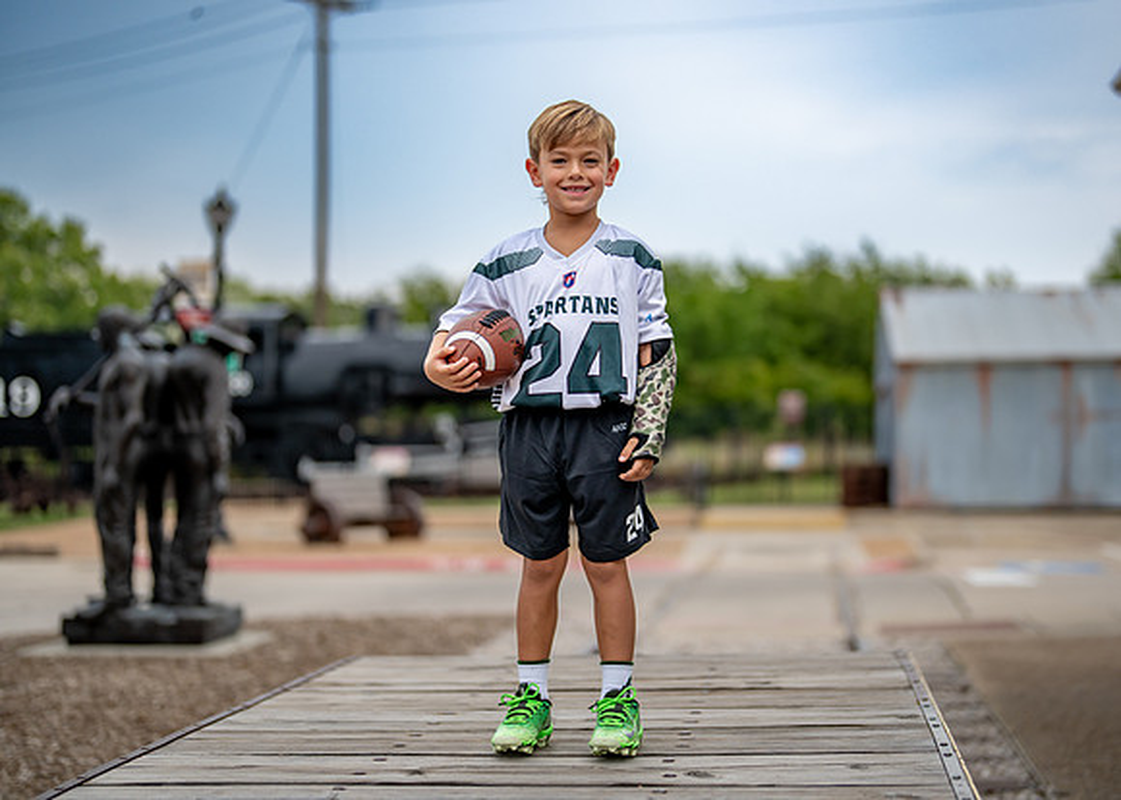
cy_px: 386
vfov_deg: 25.2
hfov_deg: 34.8
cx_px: 597
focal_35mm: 56
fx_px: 1790
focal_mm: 50
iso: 250
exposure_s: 1/2000
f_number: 1.2
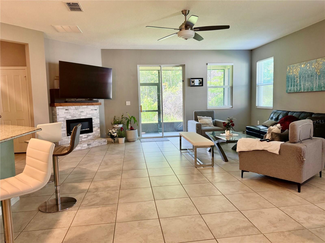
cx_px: 162
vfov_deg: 56.8
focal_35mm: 24
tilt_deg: -5.5
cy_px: 122
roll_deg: +1.8
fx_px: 225
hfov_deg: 71.6
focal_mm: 6.76
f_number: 1.78
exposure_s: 1/120
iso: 250
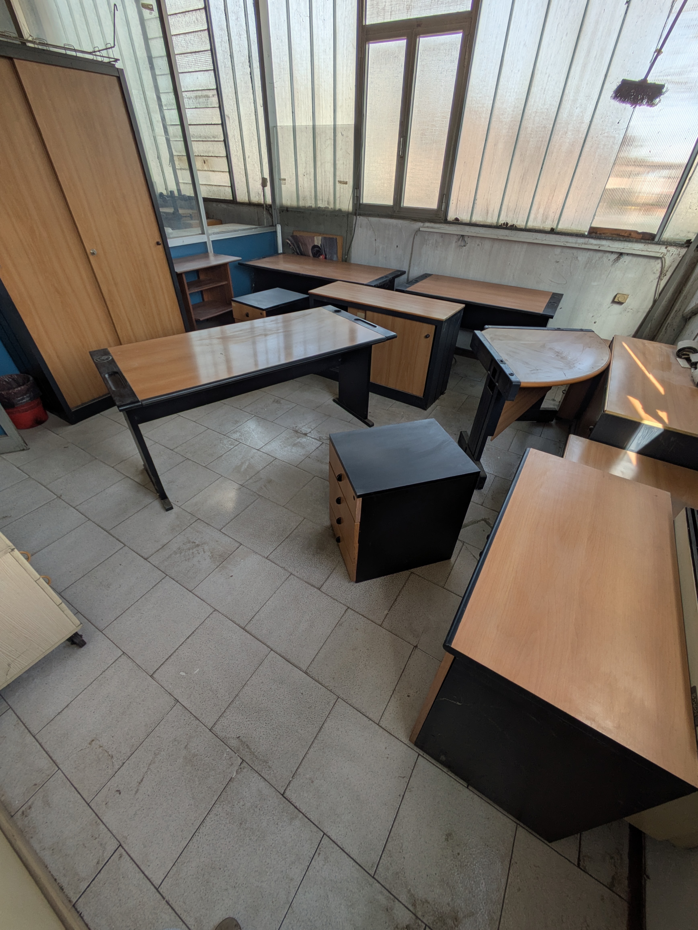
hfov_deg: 85.7
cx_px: 349
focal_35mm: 14
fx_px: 376
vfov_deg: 102.0
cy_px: 465
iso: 49
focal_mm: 1.83
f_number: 2.2
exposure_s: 1/553
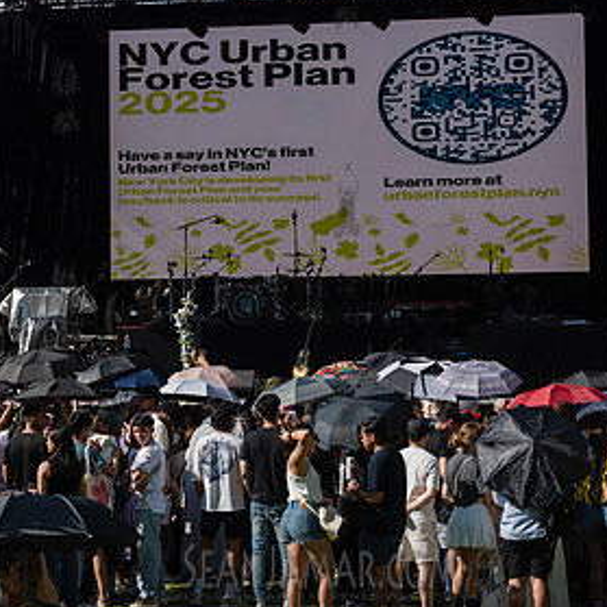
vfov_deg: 17.5
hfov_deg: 17.6
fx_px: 1964
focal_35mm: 99
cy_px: 199
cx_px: 346
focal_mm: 56
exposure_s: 1/3200
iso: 500
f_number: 4
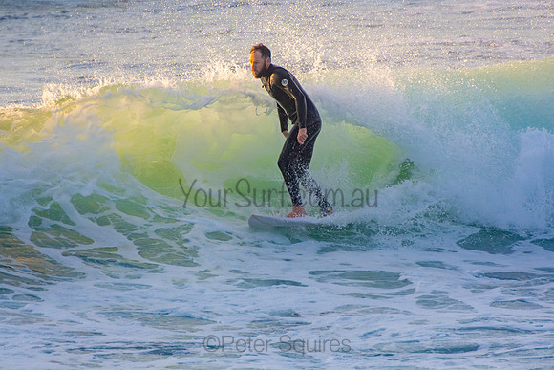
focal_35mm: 621
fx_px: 9564
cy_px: 185
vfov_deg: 2.2
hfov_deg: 3.3
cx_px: 277
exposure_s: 1/1000
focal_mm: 400
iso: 500
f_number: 5.6
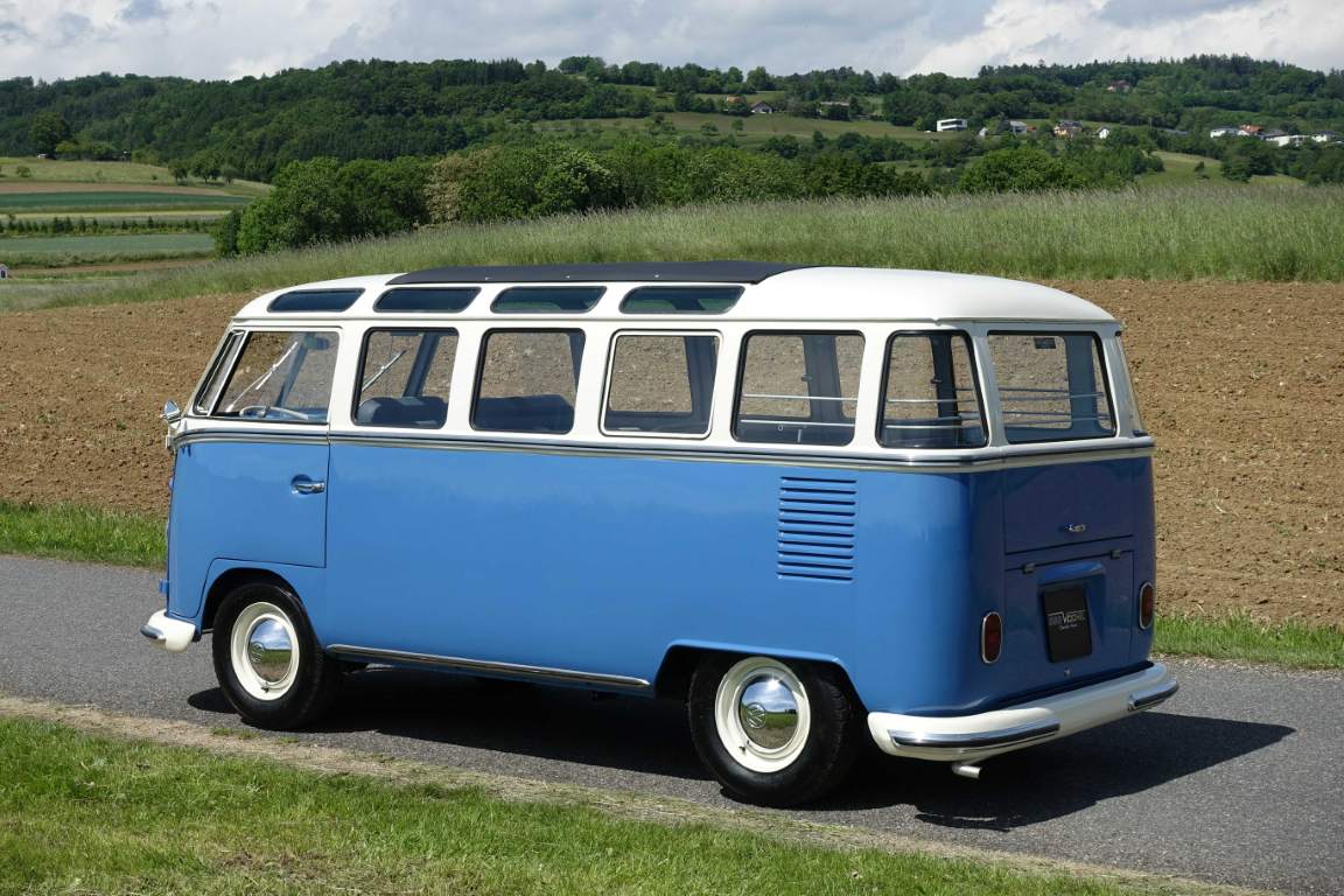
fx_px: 2389
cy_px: 448
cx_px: 672
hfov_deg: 31.4
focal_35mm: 64
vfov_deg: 21.2
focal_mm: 23.53
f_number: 5.6
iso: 125
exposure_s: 1/800
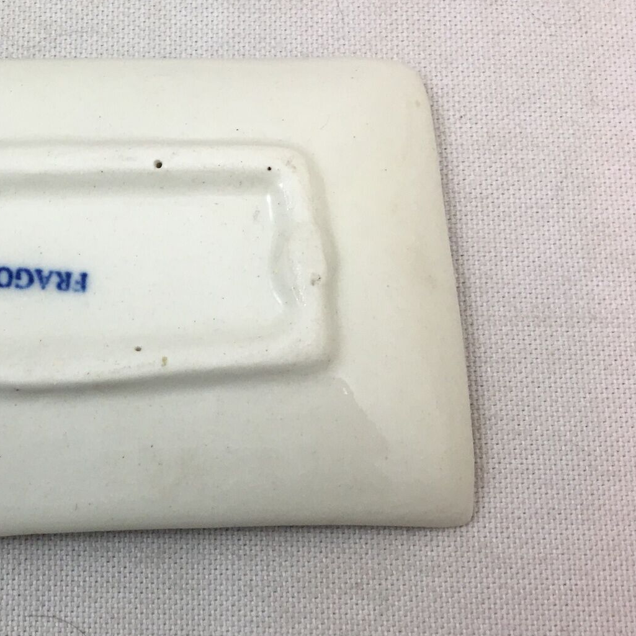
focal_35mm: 50
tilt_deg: -78.1
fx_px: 1039
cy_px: 374
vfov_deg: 33.9
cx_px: 29
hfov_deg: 31.9
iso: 25
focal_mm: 4.15
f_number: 2.2
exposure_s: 1/33
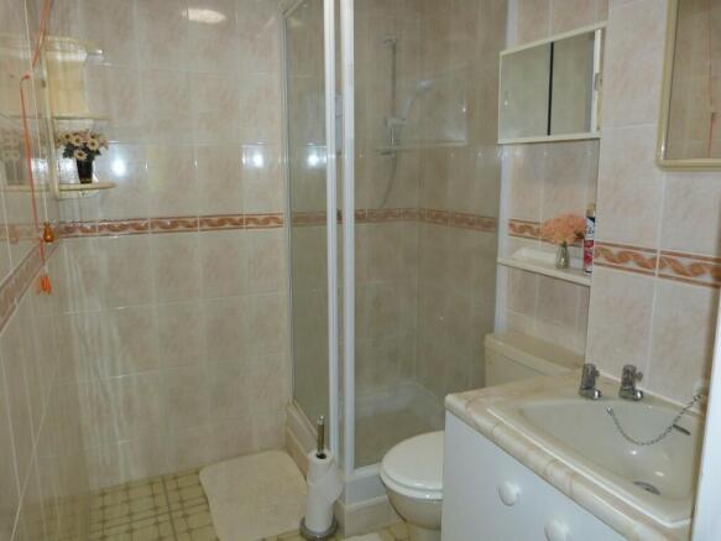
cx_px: 360
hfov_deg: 69.4
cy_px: 270
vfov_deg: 54.9
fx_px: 521
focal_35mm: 25
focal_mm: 4.5
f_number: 2.8
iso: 125
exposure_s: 1/60
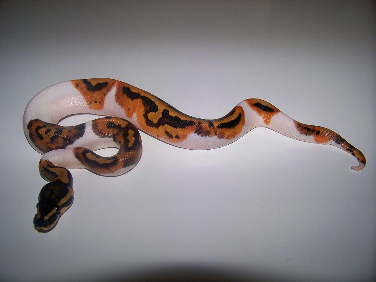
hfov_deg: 55.4
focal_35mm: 33
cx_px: 188
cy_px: 141
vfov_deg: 42.9
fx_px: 358
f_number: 2.8
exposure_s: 1/30
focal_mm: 5.85
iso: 200
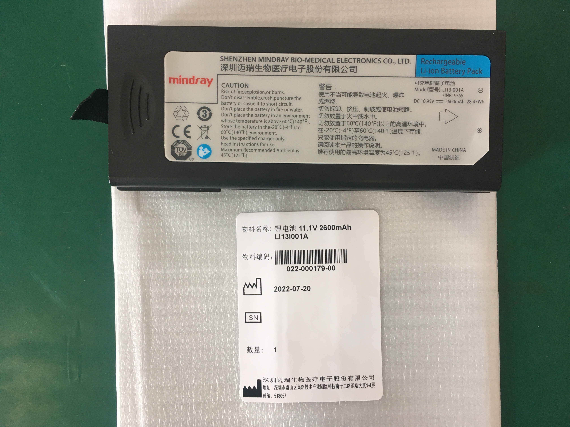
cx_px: 285
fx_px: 478
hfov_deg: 61.7
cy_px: 214
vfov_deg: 48.2
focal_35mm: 29
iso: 80
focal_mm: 4.15
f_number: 2.2
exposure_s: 1/33
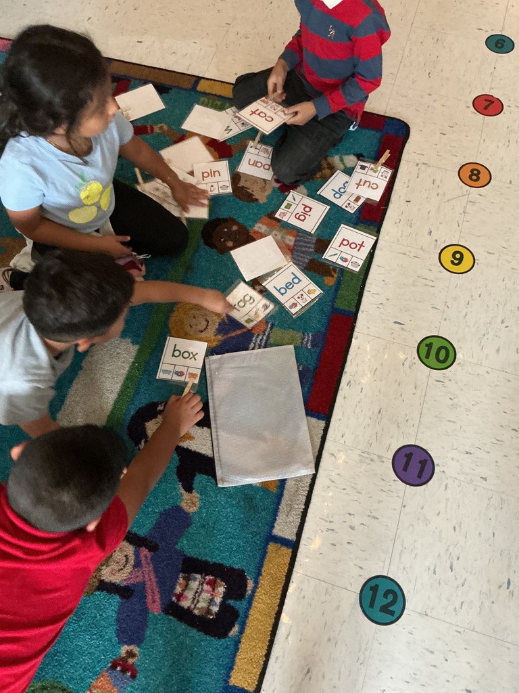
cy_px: 346
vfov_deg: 61.7
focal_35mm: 29
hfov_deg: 48.2
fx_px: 580
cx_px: 260
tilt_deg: -64.1
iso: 400
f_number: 1.8
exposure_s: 1/30
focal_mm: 3
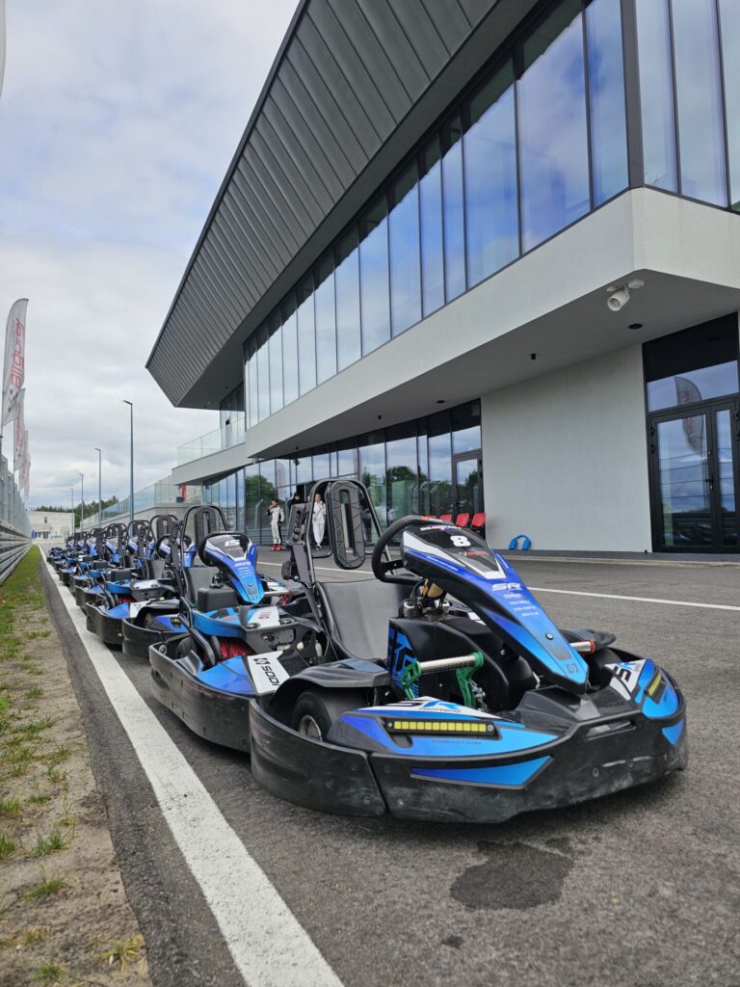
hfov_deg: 58.9
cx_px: 370
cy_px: 494
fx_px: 656
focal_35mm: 23
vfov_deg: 73.9
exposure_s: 1/591
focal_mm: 6.3
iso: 10
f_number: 1.7
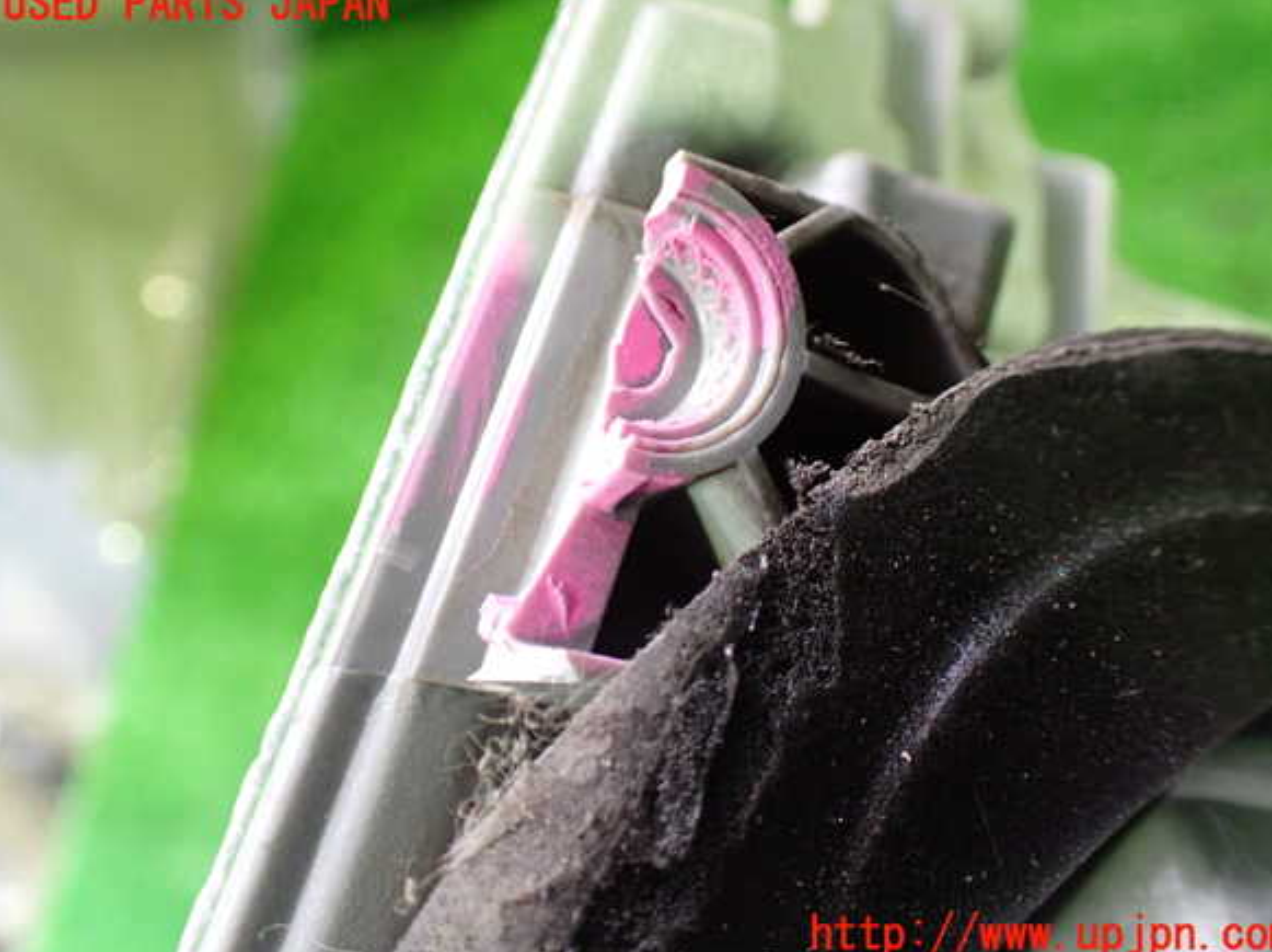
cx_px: 648
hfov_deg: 58.4
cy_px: 471
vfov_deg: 45.4
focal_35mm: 31
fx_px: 1138
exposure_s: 1/30
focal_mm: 5.4
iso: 800
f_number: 2.3
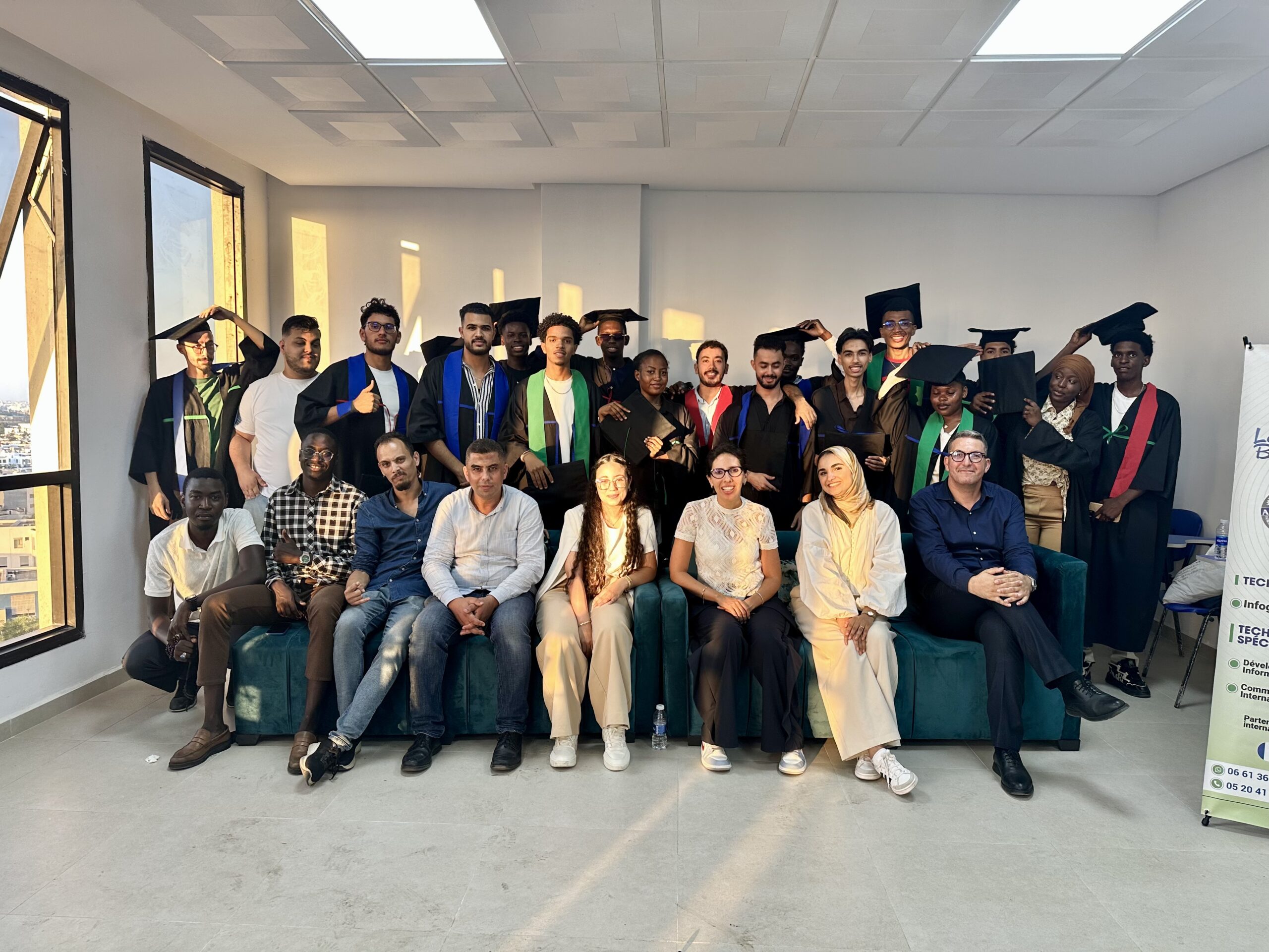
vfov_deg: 56.8
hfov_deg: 71.6
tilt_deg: -4.1
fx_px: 880
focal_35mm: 24
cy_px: 476
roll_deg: -0.9
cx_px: 634
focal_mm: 6.86
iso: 100
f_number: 1.78
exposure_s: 1/121
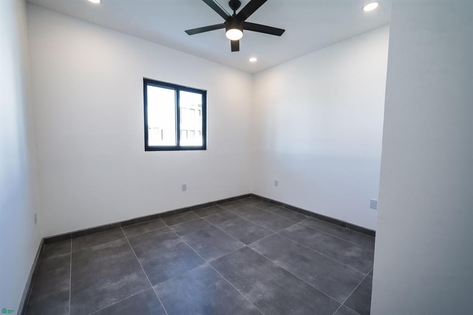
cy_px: 158
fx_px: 184
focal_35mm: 14
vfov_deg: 81.2
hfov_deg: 104.3
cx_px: 236
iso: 400
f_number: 5.6
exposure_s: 1/45
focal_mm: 14
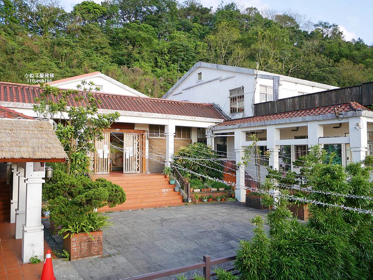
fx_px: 302
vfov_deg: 49.8
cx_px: 186
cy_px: 140
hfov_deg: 63.4
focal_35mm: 28
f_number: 3.2
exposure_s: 1/640
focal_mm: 14
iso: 200
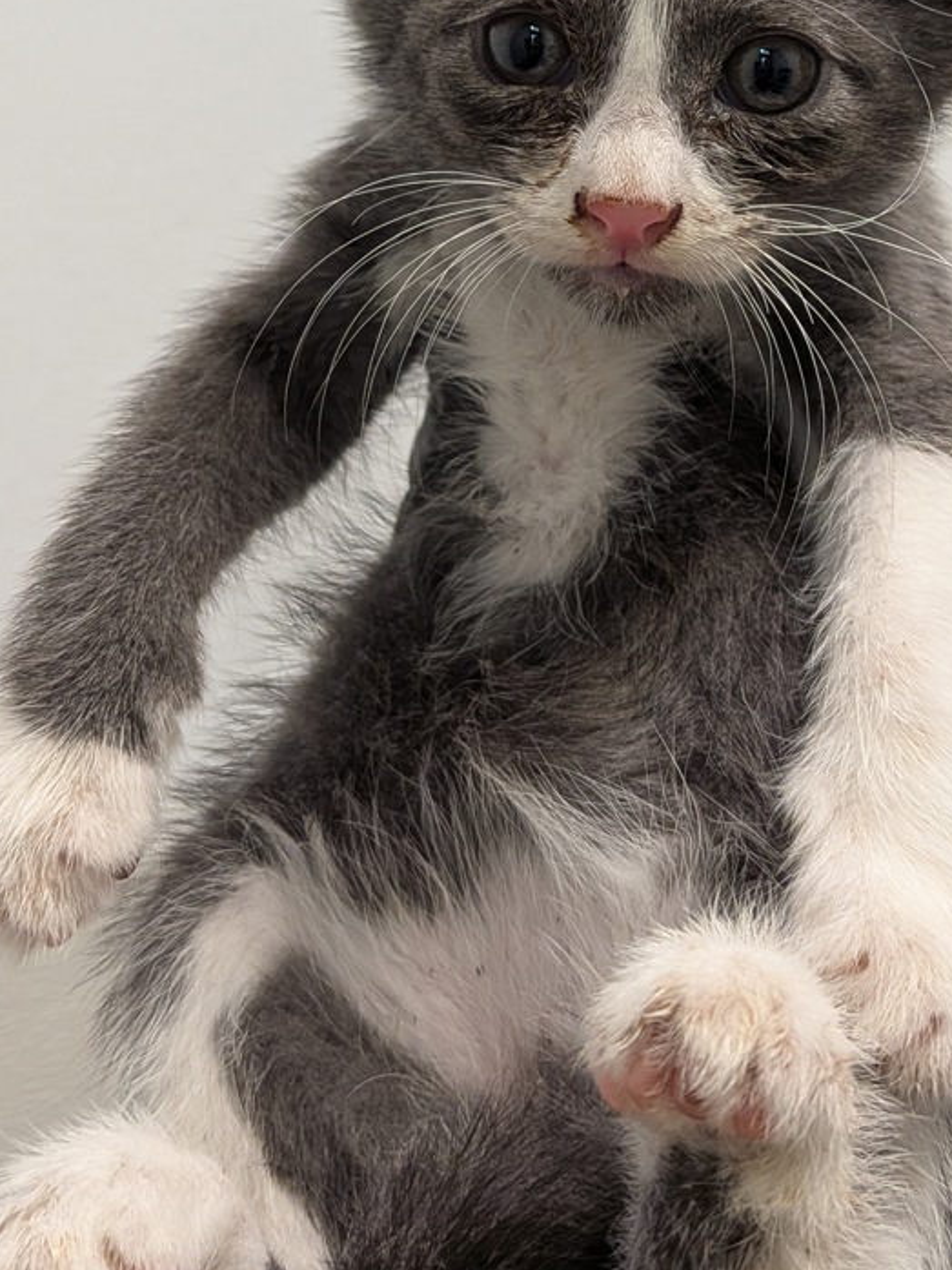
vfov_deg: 38.5
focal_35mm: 47
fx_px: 1723
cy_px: 212
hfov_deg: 30.9
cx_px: 451
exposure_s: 1/123
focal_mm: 4.53
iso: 395
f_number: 1.7
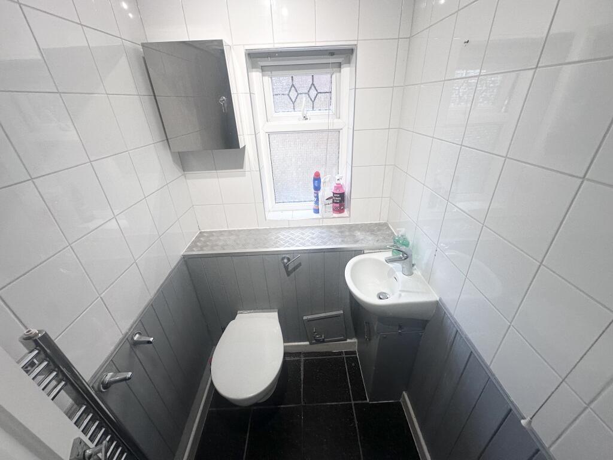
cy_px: 230
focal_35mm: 14
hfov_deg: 102.1
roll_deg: +2.0
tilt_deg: -28.1
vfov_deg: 85.7
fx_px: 248
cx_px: 306
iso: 100
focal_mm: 2.22
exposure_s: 1/100
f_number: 2.2
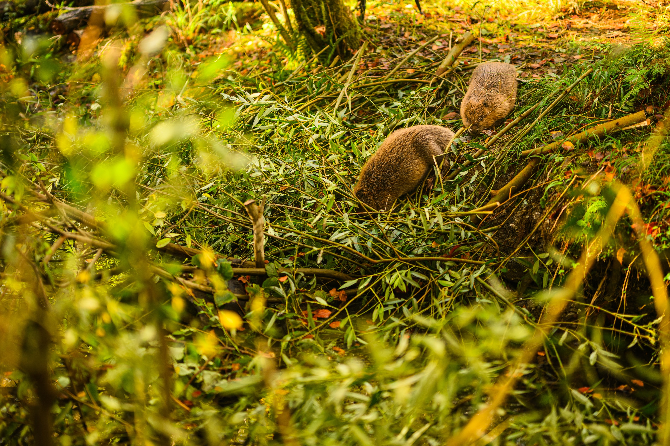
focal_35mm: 61
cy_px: 186
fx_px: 1126
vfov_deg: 22.4
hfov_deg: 33.1
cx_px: 313
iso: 160
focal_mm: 50
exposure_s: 1/200
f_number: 1.2
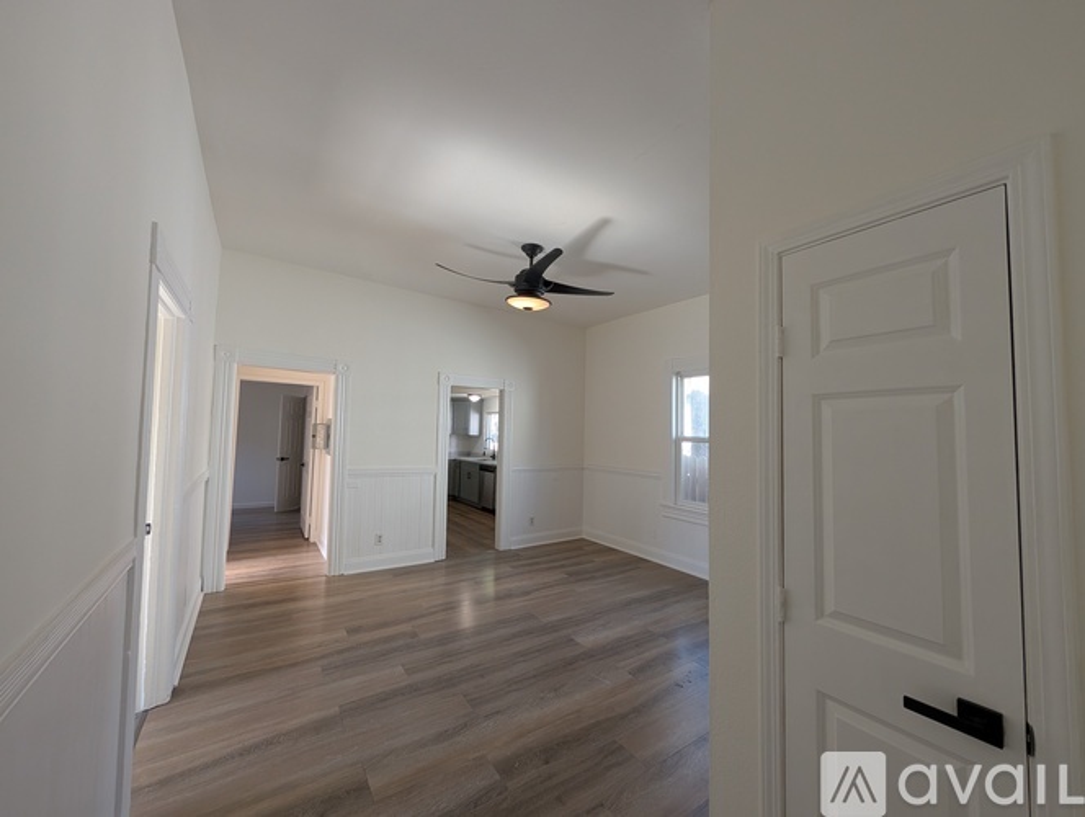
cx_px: 542
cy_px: 408
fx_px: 377
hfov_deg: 110.5
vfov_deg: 94.6
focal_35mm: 12
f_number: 1.7
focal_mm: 2.02
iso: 109
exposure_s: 1/120
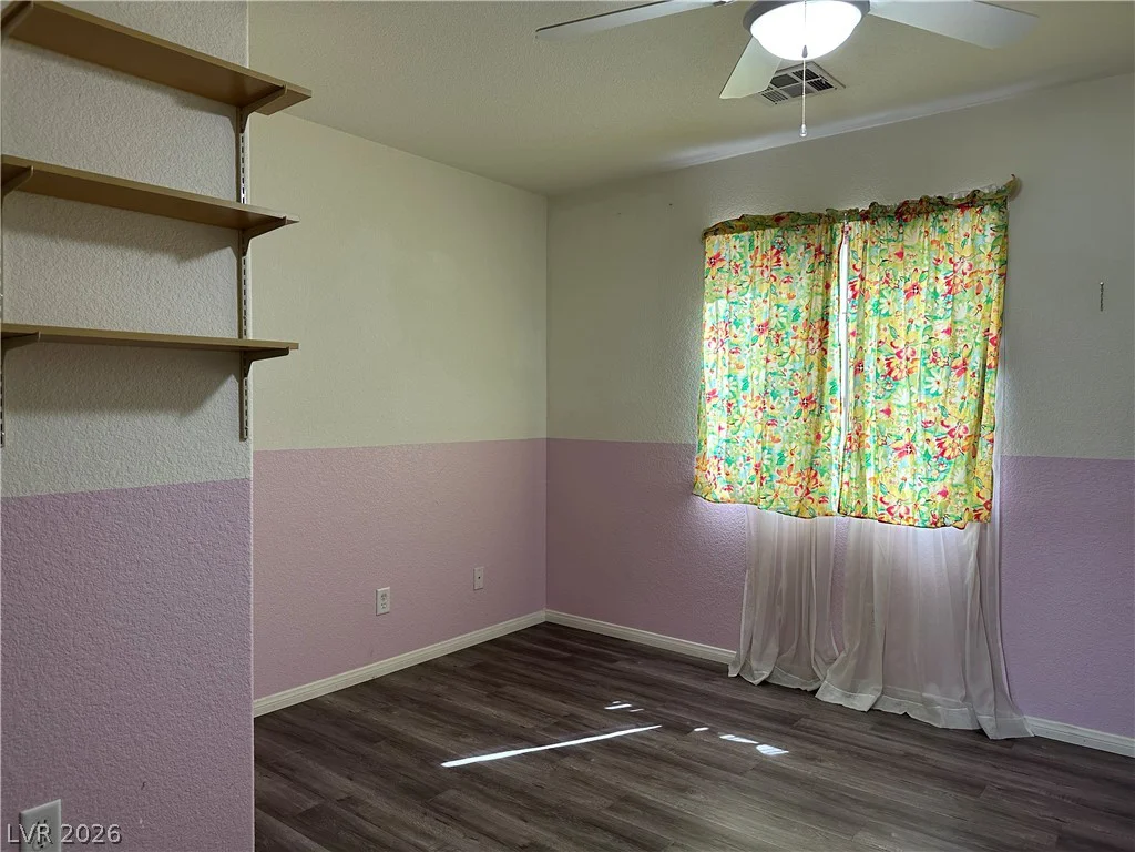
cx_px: 568
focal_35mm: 24
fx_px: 787
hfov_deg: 71.6
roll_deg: -0.2
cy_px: 426
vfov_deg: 56.8
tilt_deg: -2.5
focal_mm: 6.86
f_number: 1.78
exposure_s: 1/120
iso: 160
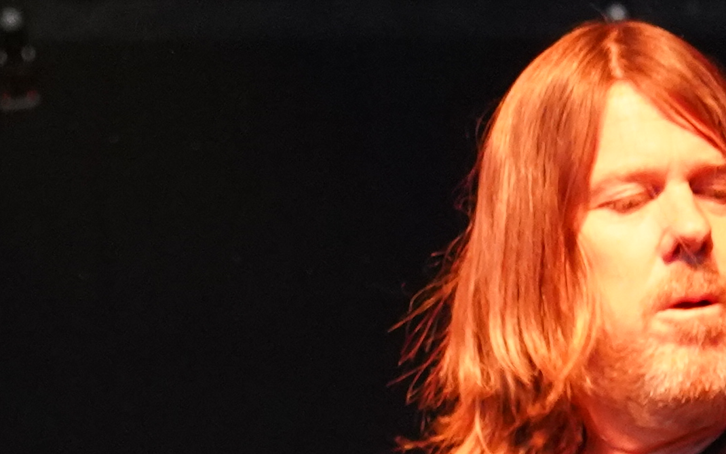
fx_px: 11873
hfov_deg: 3.5
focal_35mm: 600
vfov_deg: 2.2
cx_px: 89
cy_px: 667
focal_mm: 105
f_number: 4
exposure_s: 1/160
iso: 5000
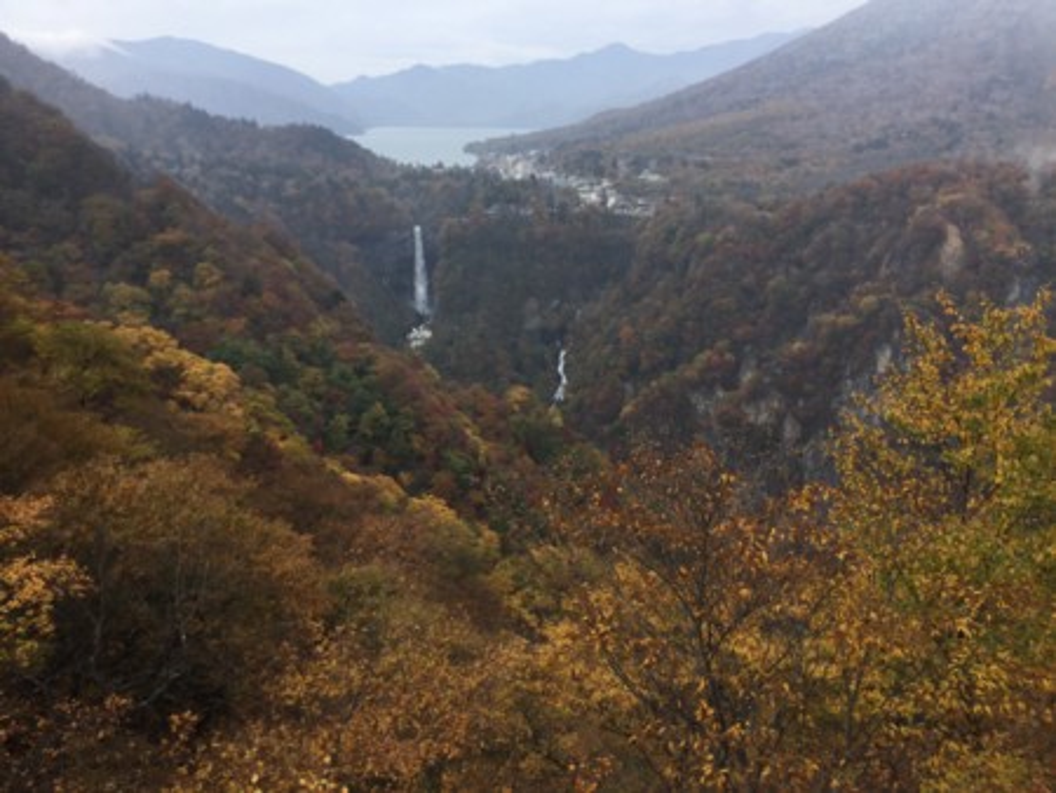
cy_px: 396
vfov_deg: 45.5
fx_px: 946
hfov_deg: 58.3
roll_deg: -0.8
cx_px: 528
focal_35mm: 31
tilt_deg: -20.4
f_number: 2.4
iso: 25
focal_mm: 3.3
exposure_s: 1/691
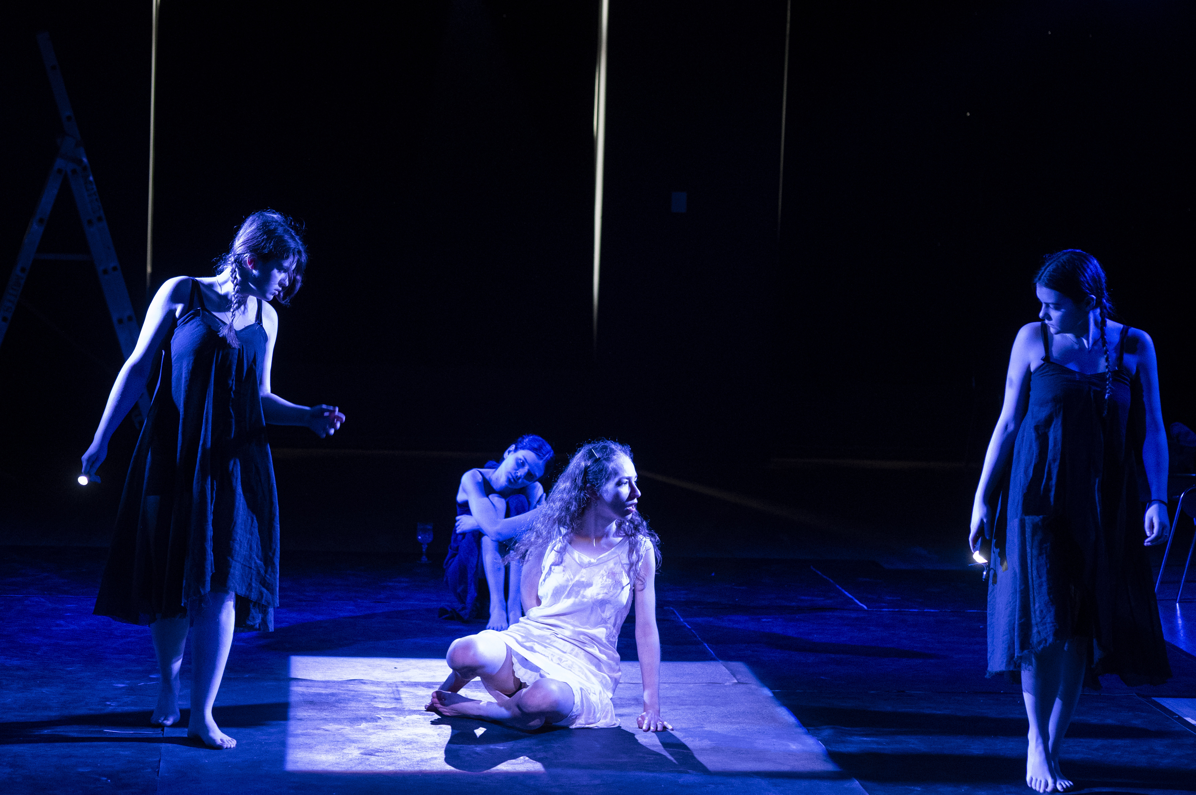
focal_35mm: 90
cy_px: 398
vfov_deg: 15.2
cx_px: 598
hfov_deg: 22.6
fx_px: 2987
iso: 4000
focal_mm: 60
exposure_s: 1/250
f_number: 2.8
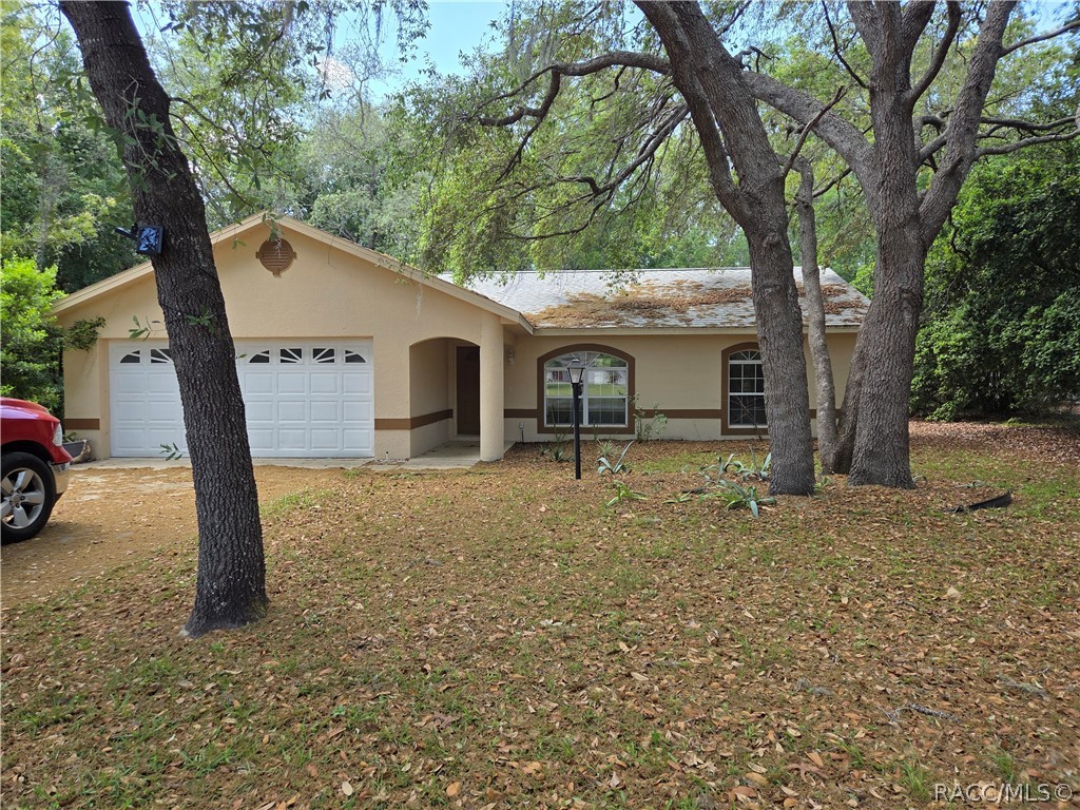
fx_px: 718
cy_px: 405
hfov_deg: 73.9
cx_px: 540
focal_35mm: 23
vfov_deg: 58.9
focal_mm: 5.4
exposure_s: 1/732
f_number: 1.8
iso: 80
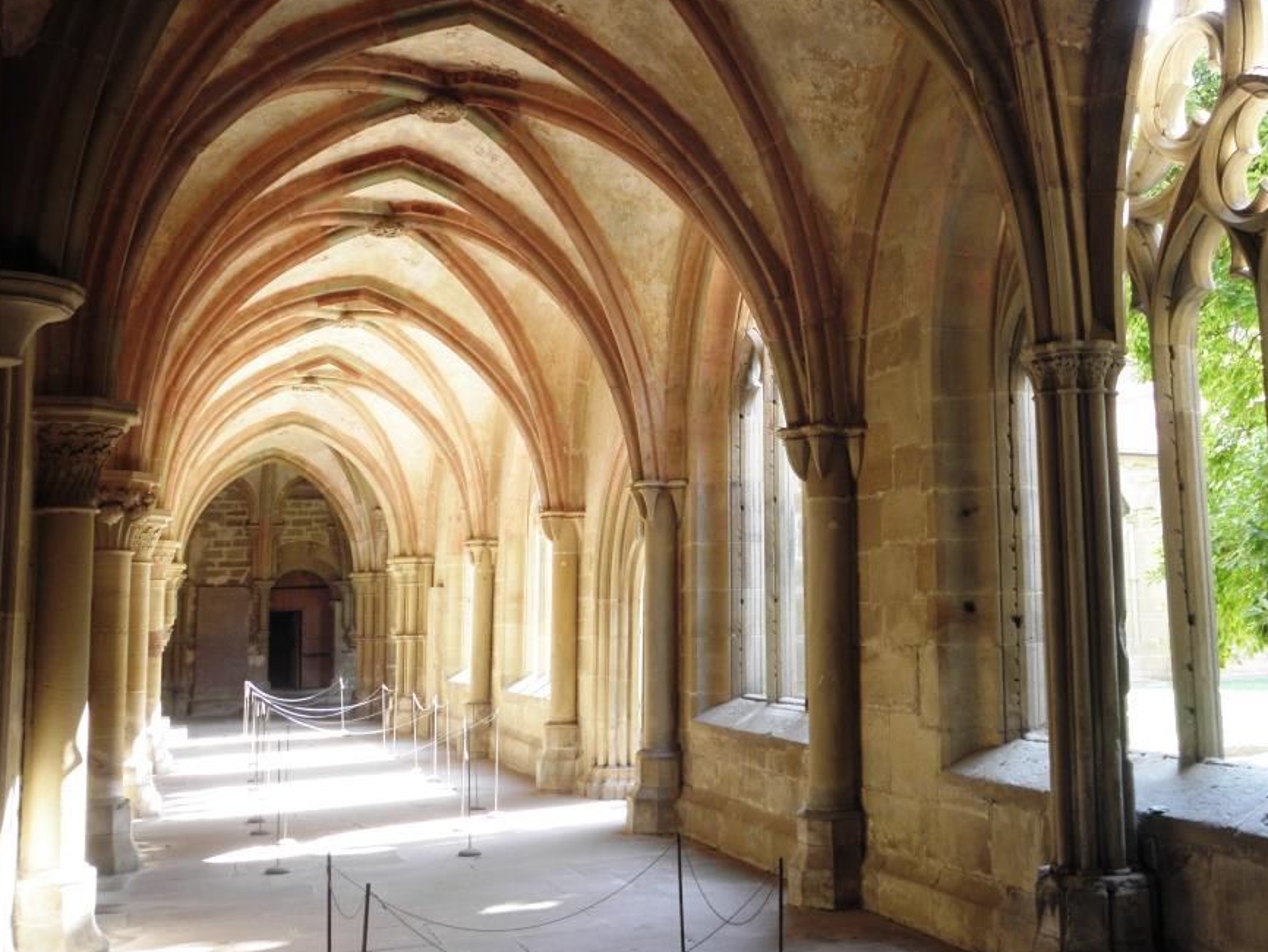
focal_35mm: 39
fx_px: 1429
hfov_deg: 47.7
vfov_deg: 36.7
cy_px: 400
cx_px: 716
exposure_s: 1/40
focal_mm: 5.9
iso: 100
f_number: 3
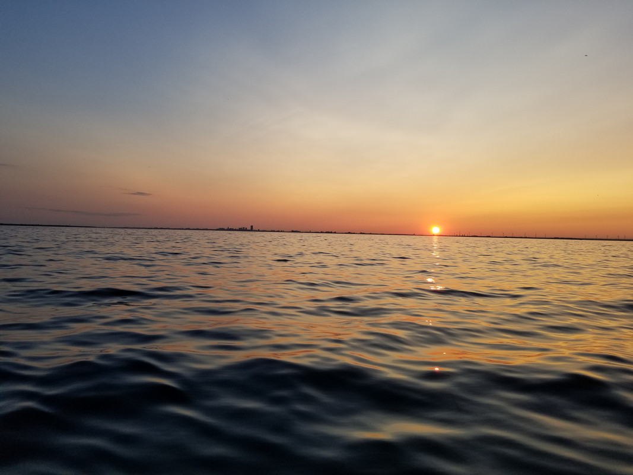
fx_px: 475
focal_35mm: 26
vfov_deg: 53.1
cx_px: 316
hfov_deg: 67.3
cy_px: 238
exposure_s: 1/580
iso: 50
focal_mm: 4.25
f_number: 1.7
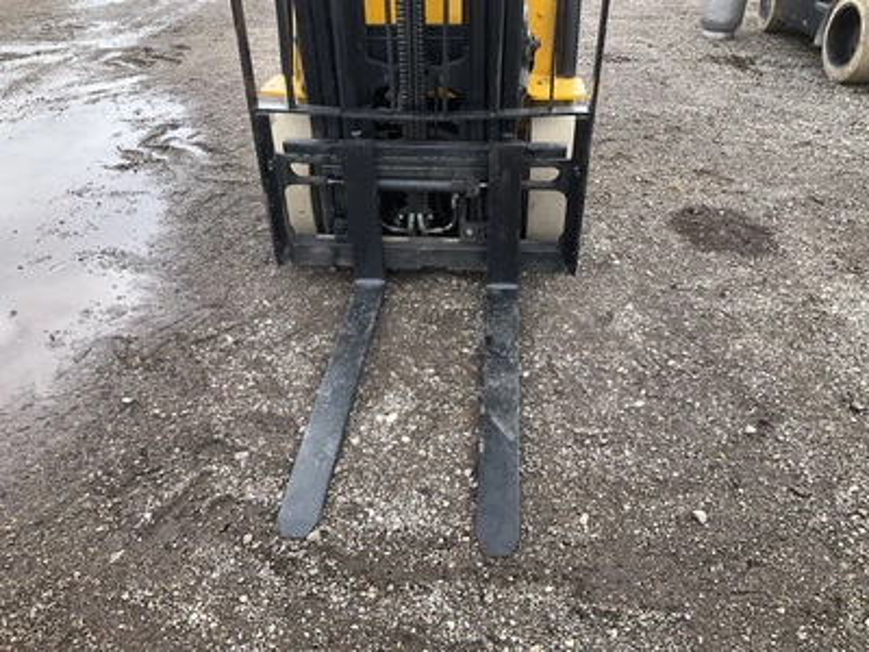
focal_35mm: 29
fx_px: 728
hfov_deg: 61.7
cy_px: 326
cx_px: 434
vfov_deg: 48.2
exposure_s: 1/324
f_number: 1.8
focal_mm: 3
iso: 25
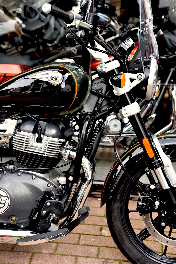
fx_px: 513
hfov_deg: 19.5
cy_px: 132
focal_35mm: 70
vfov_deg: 28.8
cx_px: 88
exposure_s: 1/80
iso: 200
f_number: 4.5
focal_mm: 70
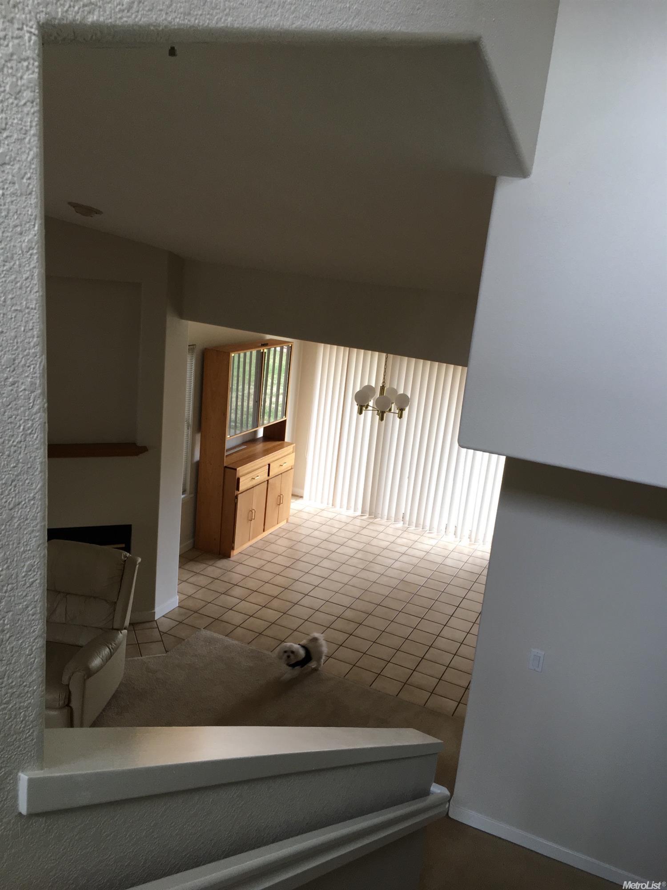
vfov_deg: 61.7
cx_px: 334
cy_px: 445
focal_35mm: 29
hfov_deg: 48.2
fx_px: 745
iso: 64
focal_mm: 4.15
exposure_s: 1/30
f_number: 2.2
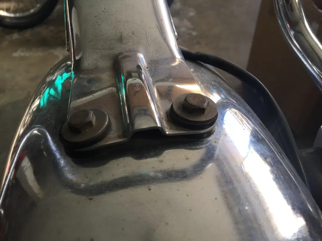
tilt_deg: -45.7
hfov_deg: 61.7
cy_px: 120
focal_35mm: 29
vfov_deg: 48.2
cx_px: 161
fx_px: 270
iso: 32
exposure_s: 1/100
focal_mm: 4.15
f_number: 2.2
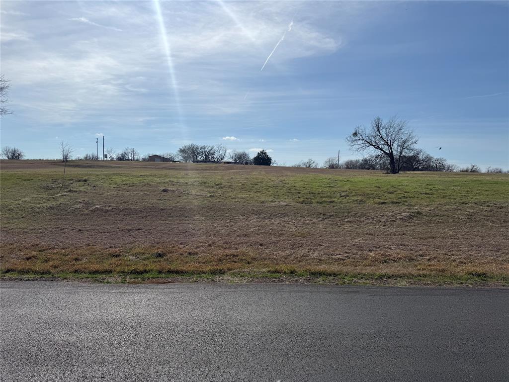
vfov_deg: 56.8
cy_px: 191
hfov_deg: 71.6
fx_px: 353
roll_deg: -0.8
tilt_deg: -0.8
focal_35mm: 24
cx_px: 254
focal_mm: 6.76
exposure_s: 1/14286
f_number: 1.78
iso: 80
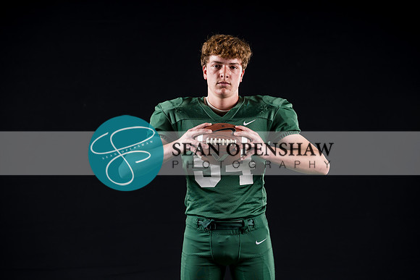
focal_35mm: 70
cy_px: 140
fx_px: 817
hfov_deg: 28.8
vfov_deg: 19.5
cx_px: 210
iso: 200
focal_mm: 70
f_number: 4
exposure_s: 1/160
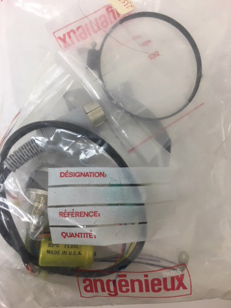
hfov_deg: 48.2
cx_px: 116
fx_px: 258
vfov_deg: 61.7
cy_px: 154
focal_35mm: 29
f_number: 2.2
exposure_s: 1/30
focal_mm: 4.15
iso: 50
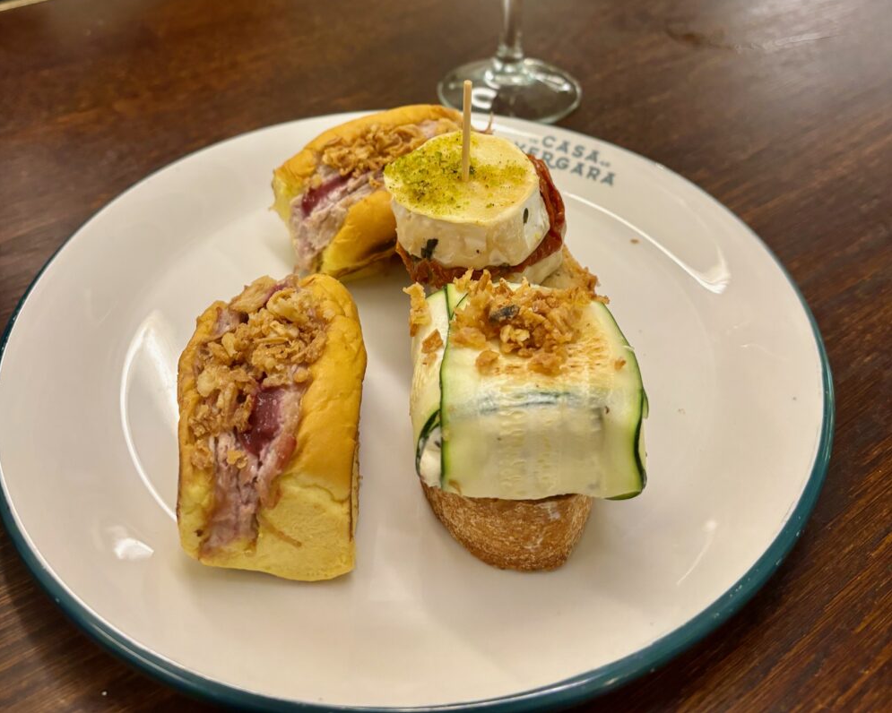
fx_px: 898
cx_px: 446
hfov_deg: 52.8
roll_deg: -0.5
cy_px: 117
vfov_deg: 41.0
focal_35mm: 34
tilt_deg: -31.8
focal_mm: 5.96
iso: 320
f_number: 1.6
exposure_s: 1/57
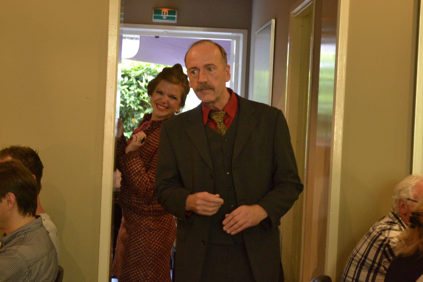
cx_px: 212
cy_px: 141
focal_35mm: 82
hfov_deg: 24.6
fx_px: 969
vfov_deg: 16.6
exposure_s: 1/20
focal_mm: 55
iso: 3200
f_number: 5.6
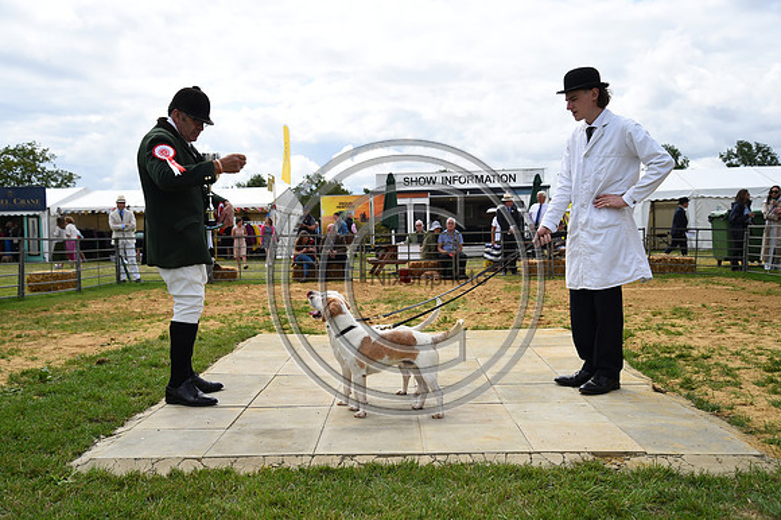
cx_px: 390
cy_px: 260
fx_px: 759
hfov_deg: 54.5
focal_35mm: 35
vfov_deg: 37.8
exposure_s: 1/1250
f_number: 5.6
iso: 200
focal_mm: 35
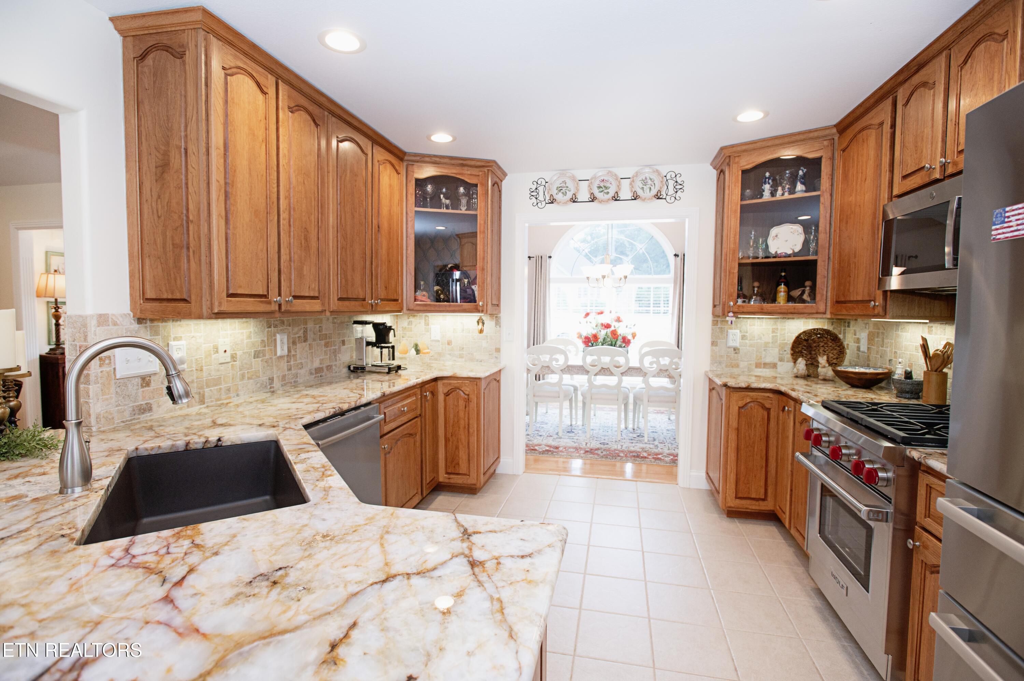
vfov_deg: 70.4
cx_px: 512
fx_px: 483
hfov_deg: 93.3
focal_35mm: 17
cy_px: 340
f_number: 5
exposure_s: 1/160
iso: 640
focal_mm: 17
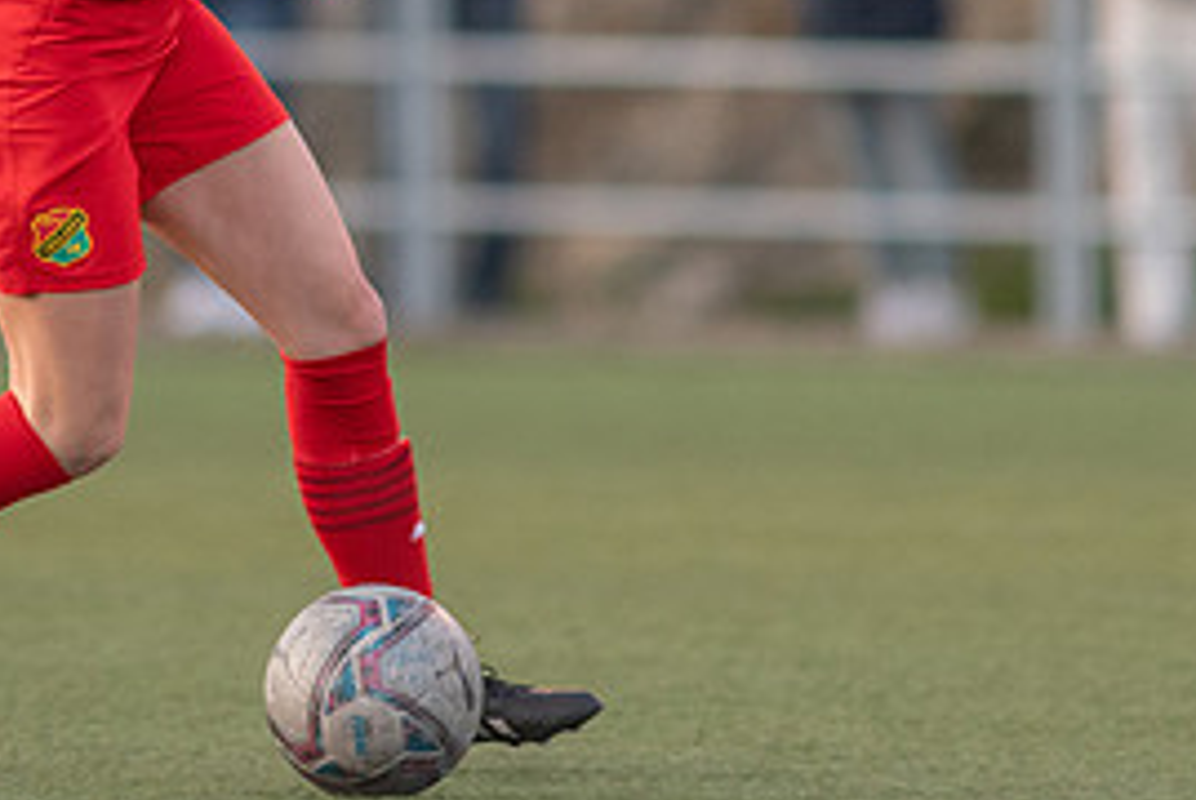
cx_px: 98
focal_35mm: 970
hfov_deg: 2.1
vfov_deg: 1.4
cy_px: 11
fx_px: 32260
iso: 1400
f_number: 3.2
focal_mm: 300
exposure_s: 1/800
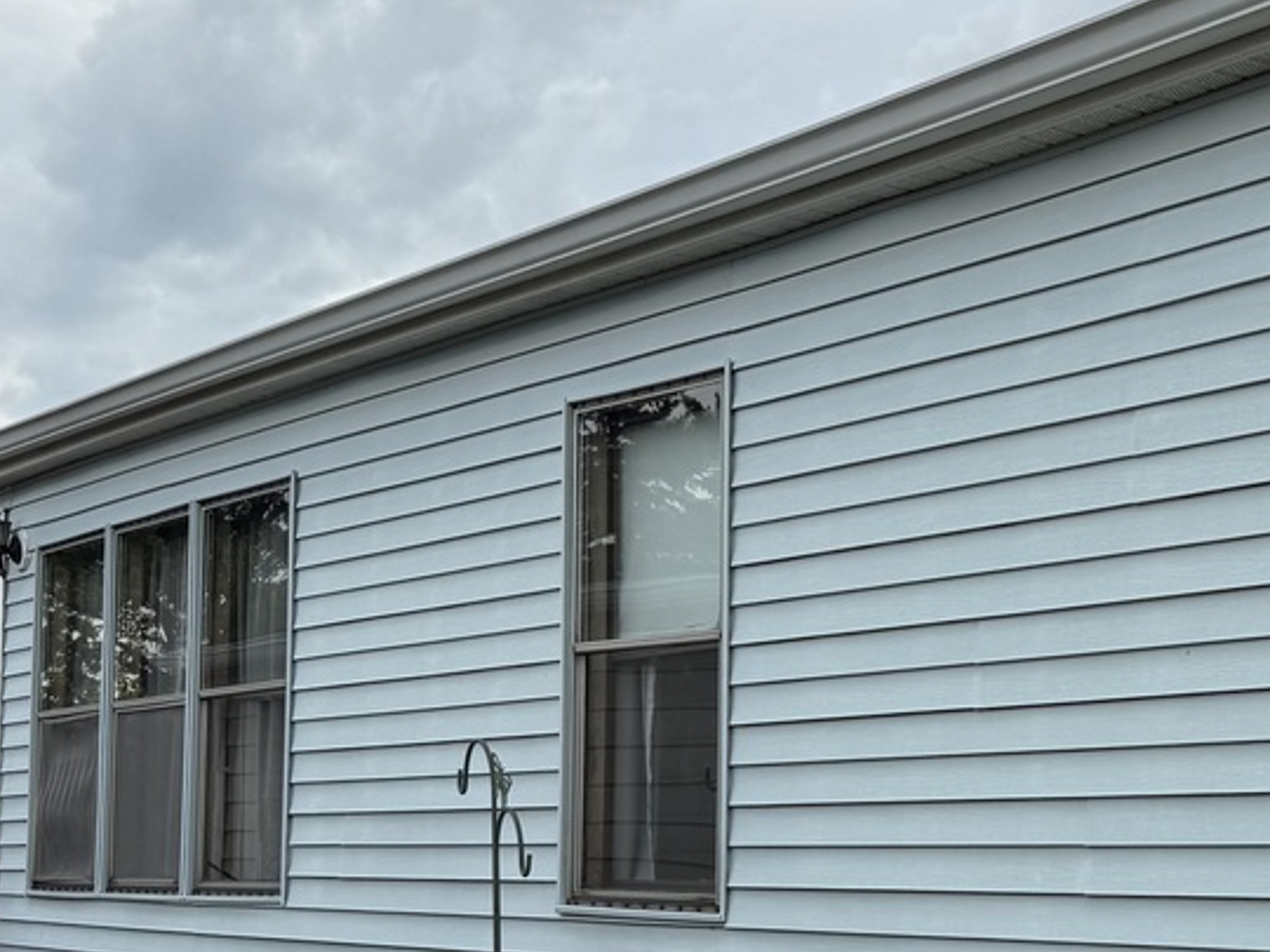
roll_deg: +0.7
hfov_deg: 28.9
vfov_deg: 22.9
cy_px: 564
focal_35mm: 64
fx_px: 2348
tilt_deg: +5.5
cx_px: 1169
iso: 80
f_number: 1.78
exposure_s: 1/3759
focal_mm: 6.76
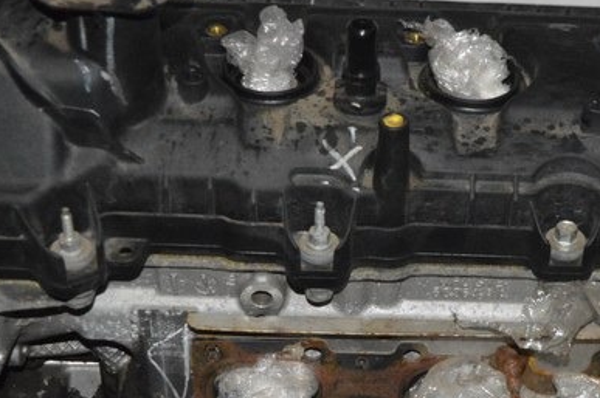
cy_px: 332
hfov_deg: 22.3
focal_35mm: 91
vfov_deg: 14.8
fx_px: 1520
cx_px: 364
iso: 3200
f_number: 3.8
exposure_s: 1/60
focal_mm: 23
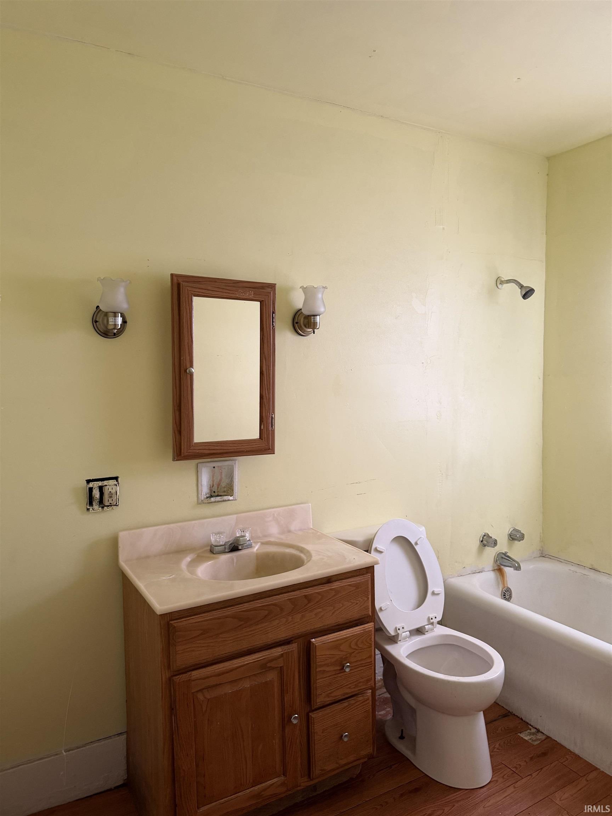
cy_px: 408
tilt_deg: -4.0
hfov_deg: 56.8
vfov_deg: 71.6
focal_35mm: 24
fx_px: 566
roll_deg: +0.2
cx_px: 306
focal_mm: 6.76
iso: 320
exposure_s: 1/60
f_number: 1.78
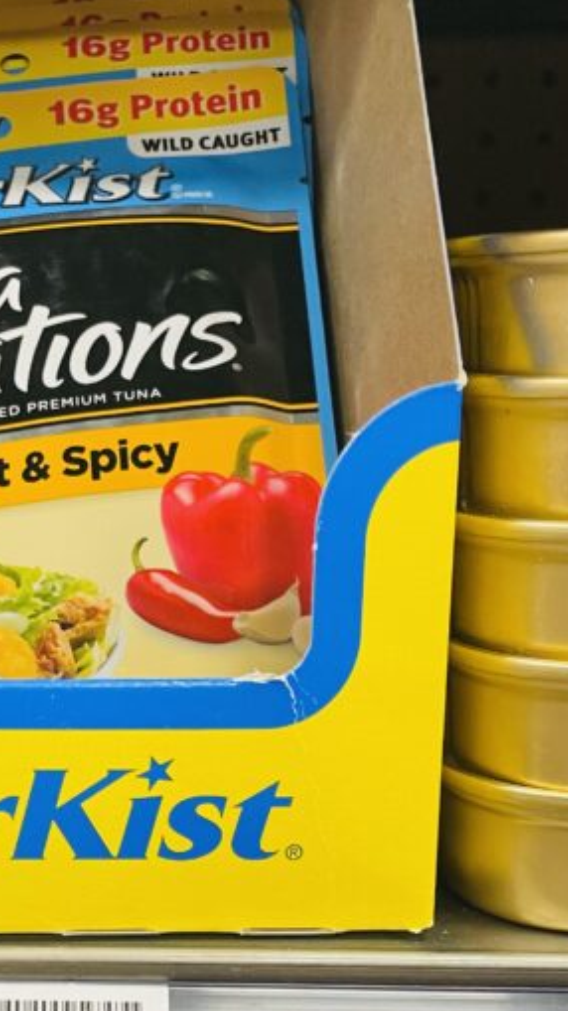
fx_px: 1527
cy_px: 693
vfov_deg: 36.2
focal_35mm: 57
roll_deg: -0.4
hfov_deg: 20.5
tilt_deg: -15.6
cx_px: 18
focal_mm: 4.2
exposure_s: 1/44
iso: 100
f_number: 1.6
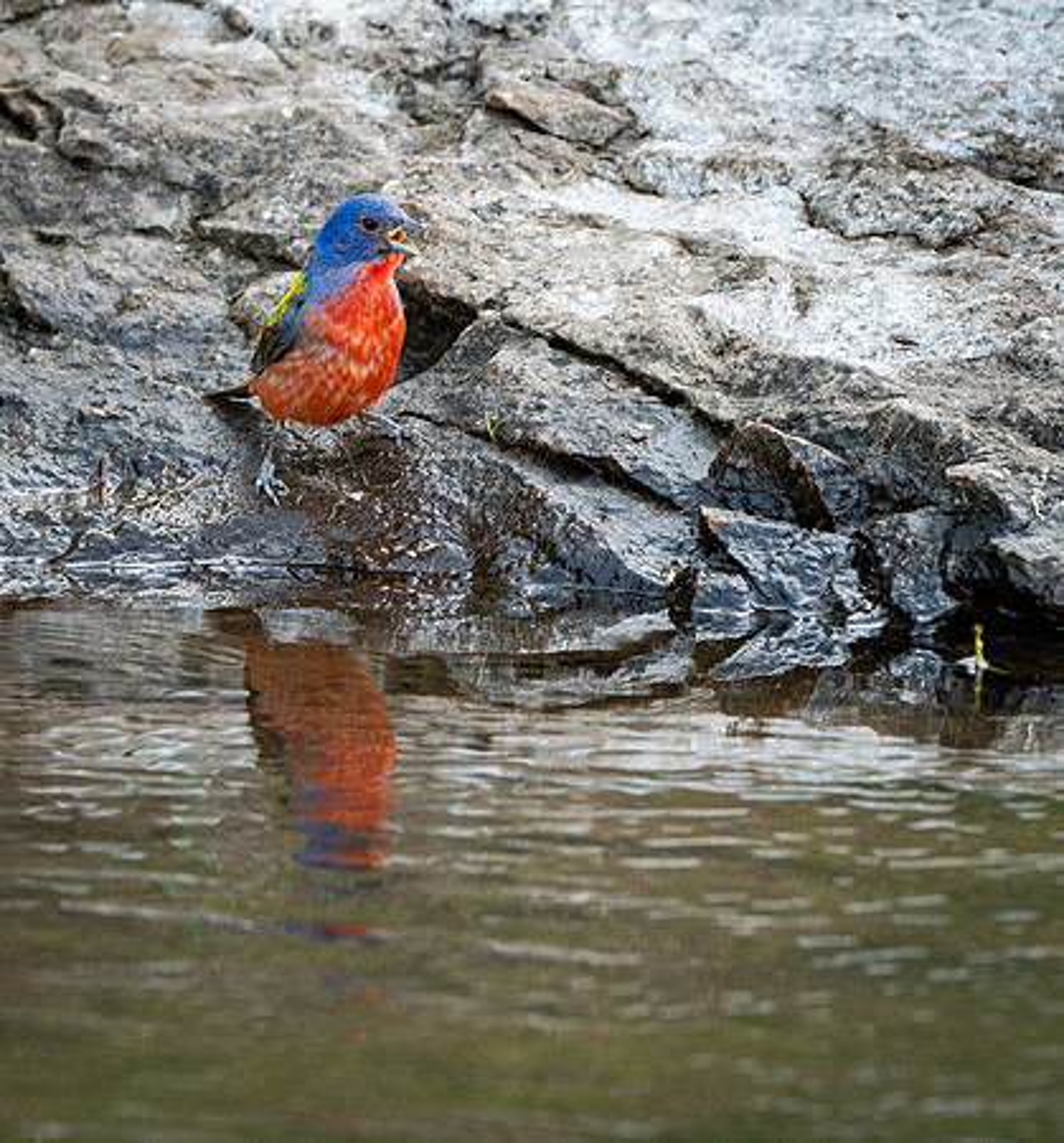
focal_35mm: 708
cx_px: 402
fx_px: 25535
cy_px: 506
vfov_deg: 2.6
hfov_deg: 2.4
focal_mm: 200
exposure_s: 1/160
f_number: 5
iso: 400
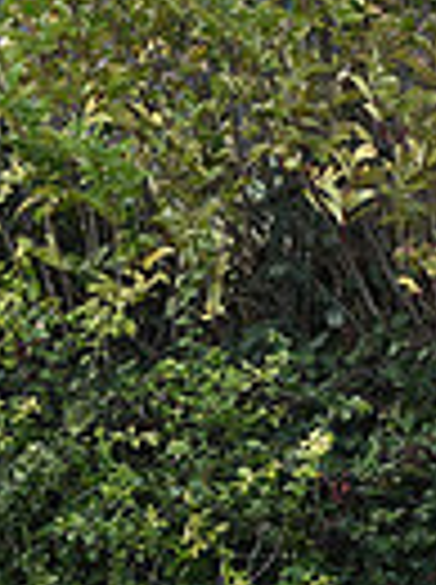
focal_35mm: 581
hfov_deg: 2.5
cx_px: -791
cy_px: 284
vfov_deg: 3.4
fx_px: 9789
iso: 3200
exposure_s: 1/1250
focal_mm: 135
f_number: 5.6
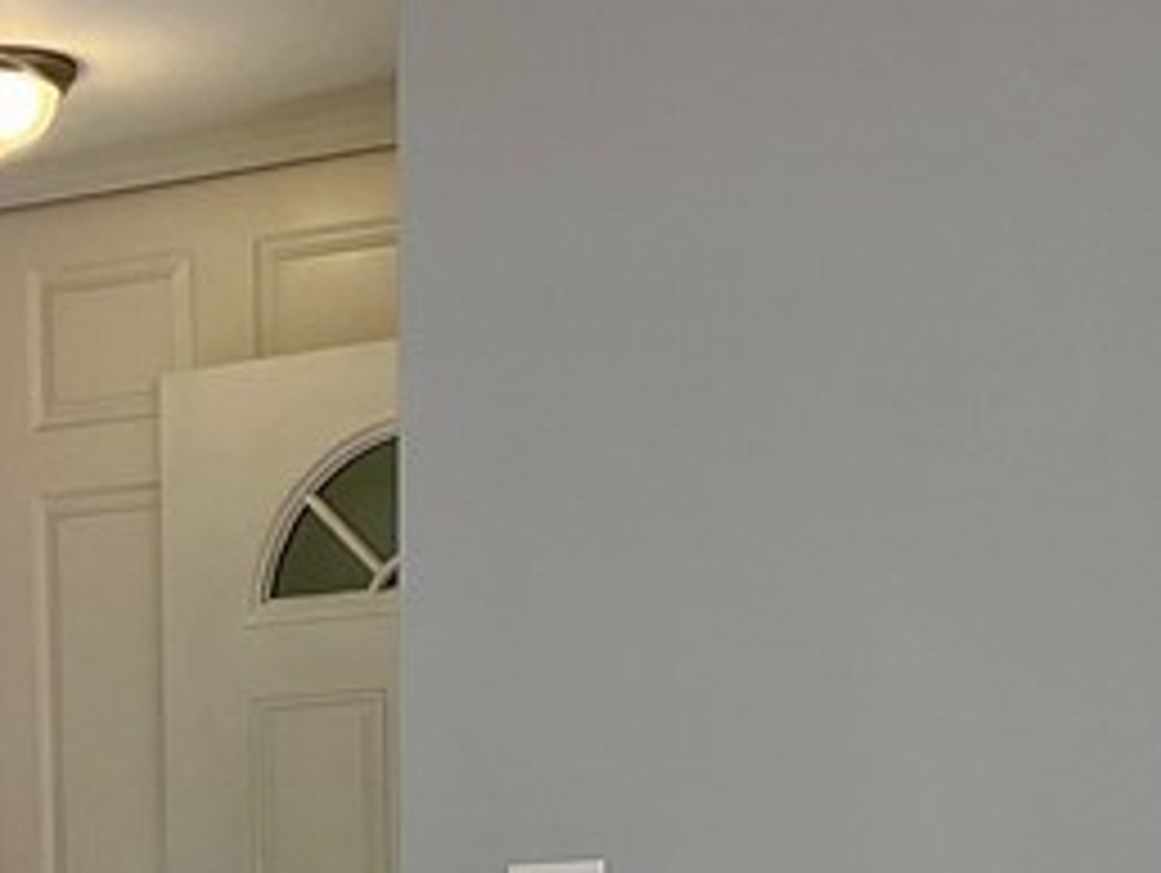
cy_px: 1004
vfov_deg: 12.6
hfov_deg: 16.4
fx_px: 3861
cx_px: -261
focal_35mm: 115
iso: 25
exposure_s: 1/120
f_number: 1.8
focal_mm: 3
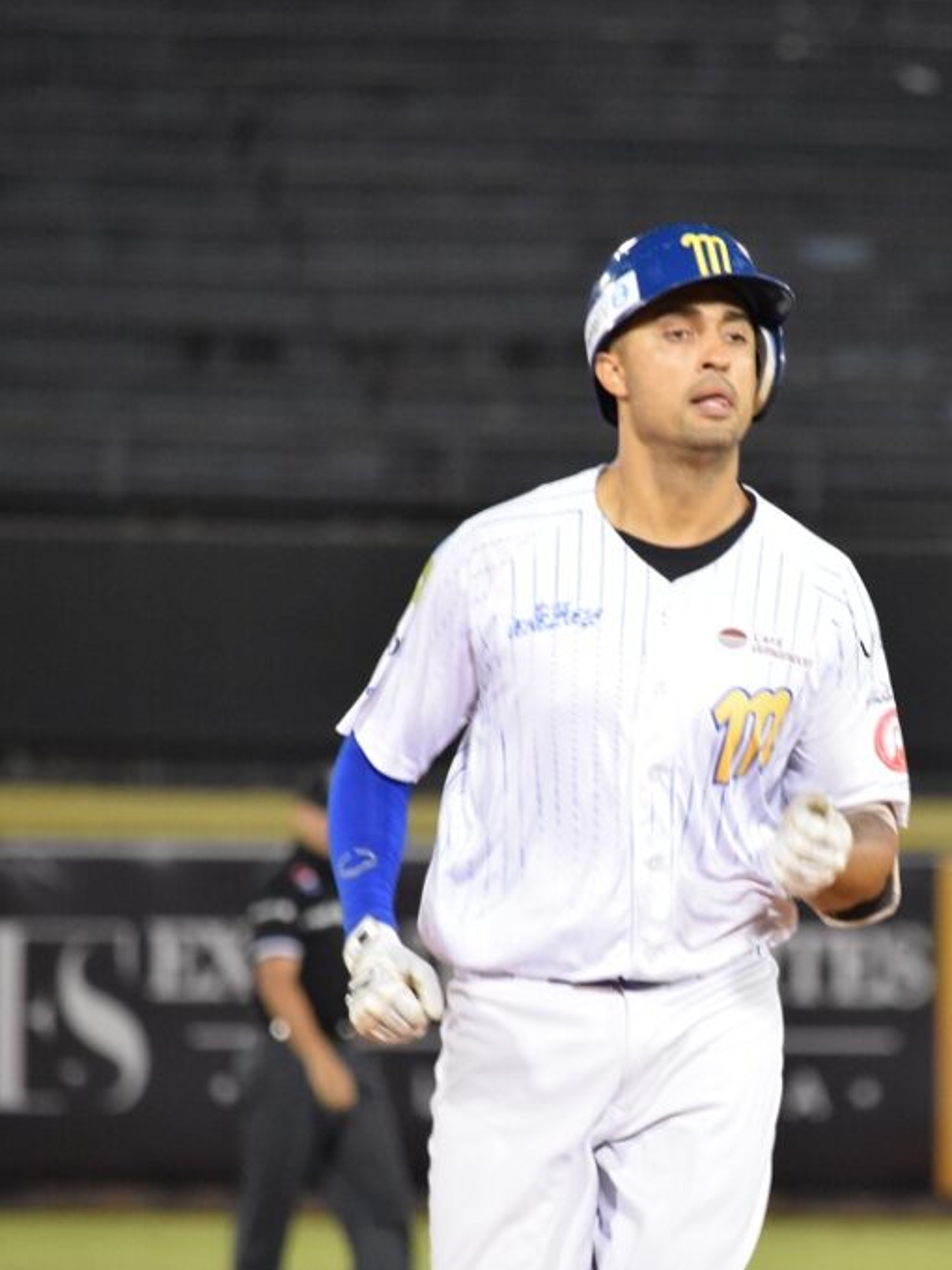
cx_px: 655
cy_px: 636
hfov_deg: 2.9
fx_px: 19105
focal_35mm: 521
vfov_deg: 3.8
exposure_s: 1/200
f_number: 5.3
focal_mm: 240
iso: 3200
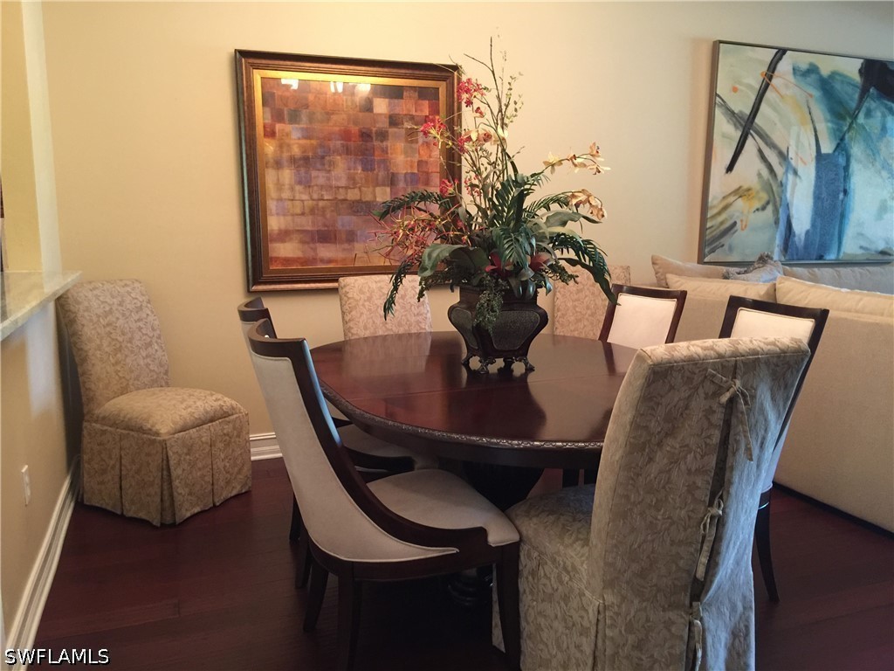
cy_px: 336
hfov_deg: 61.7
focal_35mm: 29
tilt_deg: -9.0
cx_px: 447
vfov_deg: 48.2
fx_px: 749
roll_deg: -1.1
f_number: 2.2
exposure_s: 1/15
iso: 125
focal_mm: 4.15
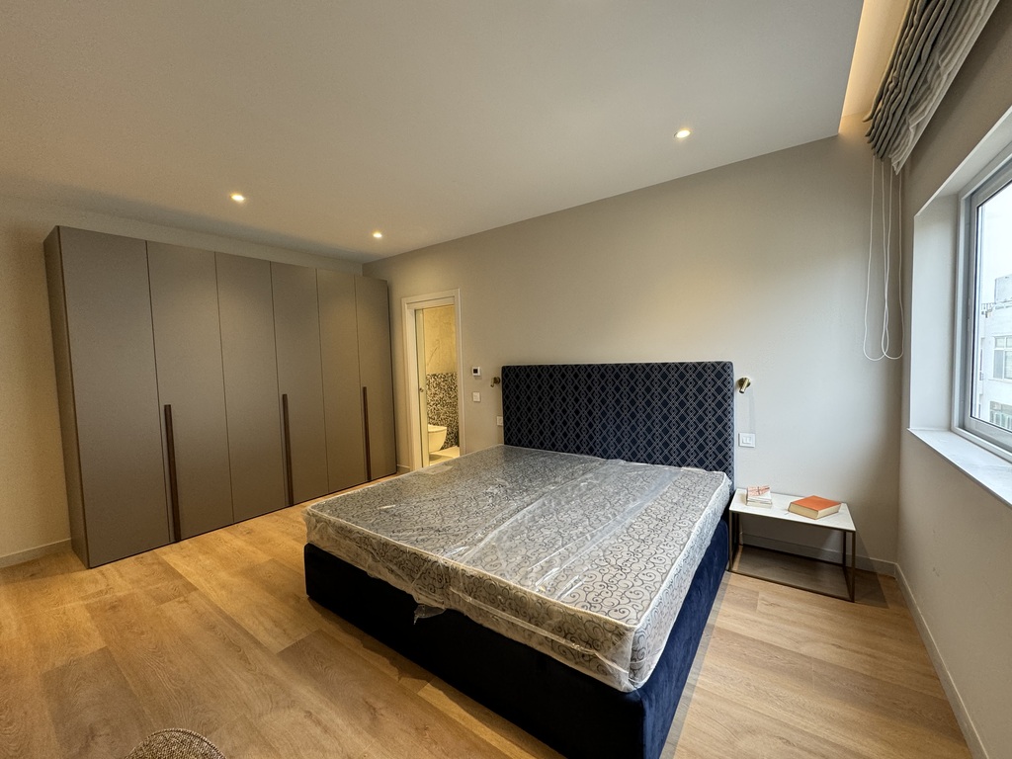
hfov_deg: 102.1
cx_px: 506
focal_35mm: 14
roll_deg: +1.2
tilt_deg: -3.0
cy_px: 380
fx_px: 409
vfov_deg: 85.7
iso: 125
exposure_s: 1/100
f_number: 2.2
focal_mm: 2.22
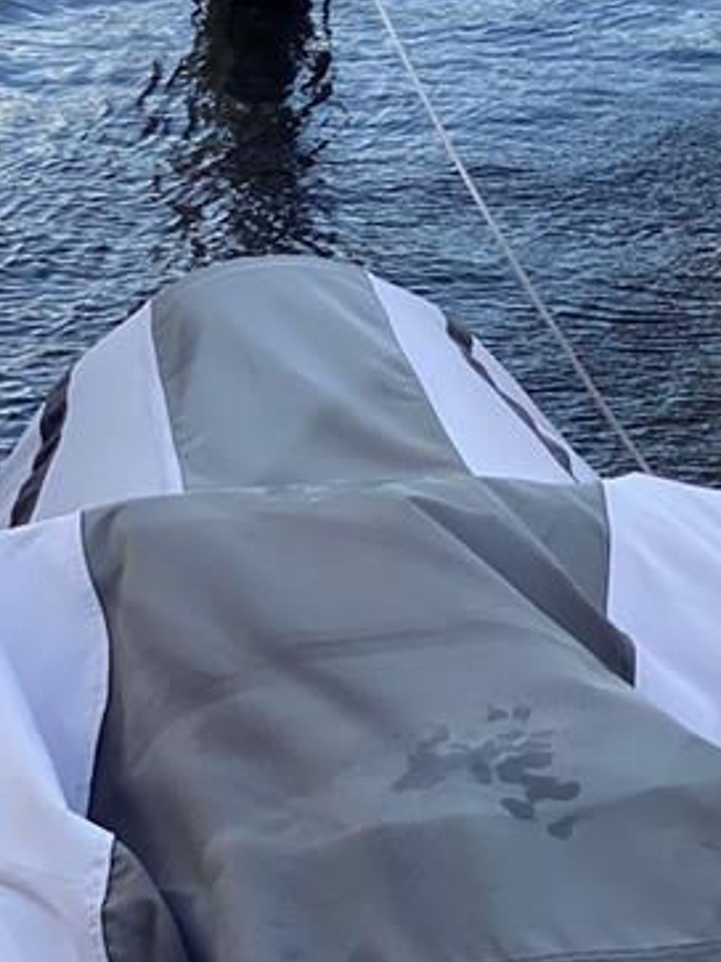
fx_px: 4779
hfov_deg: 8.4
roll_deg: -1.3
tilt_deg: -8.3
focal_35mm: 172
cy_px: -114
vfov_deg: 11.3
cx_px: 1087
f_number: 2
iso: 20
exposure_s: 1/350
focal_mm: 6
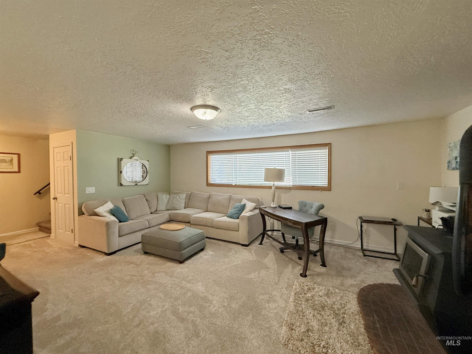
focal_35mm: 14
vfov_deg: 85.7
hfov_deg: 102.1
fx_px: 191
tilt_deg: -1.4
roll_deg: -0.1
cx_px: 236
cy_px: 177
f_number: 2.2
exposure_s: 1/120
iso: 400
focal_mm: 2.22
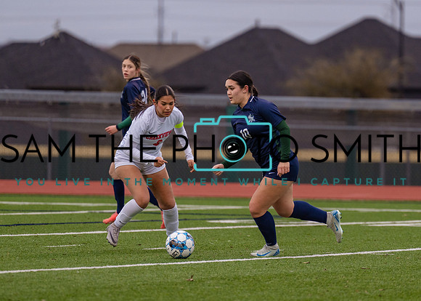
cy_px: 137
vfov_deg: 3.3
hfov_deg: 4.6
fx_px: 5246
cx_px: 297
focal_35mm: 439
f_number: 4
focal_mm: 280
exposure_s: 1/1600
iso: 800
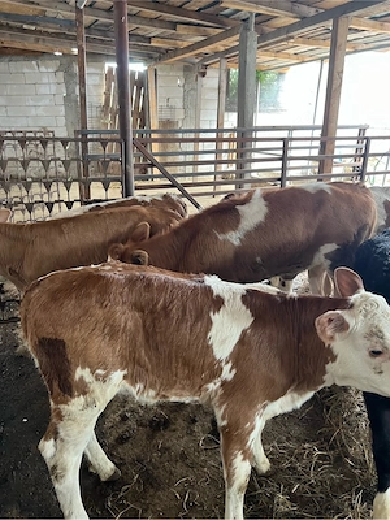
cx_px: 195
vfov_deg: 67.3
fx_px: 391
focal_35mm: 26
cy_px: 260
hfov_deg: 53.1
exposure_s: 1/60
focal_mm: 5.7
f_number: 1.5
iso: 160
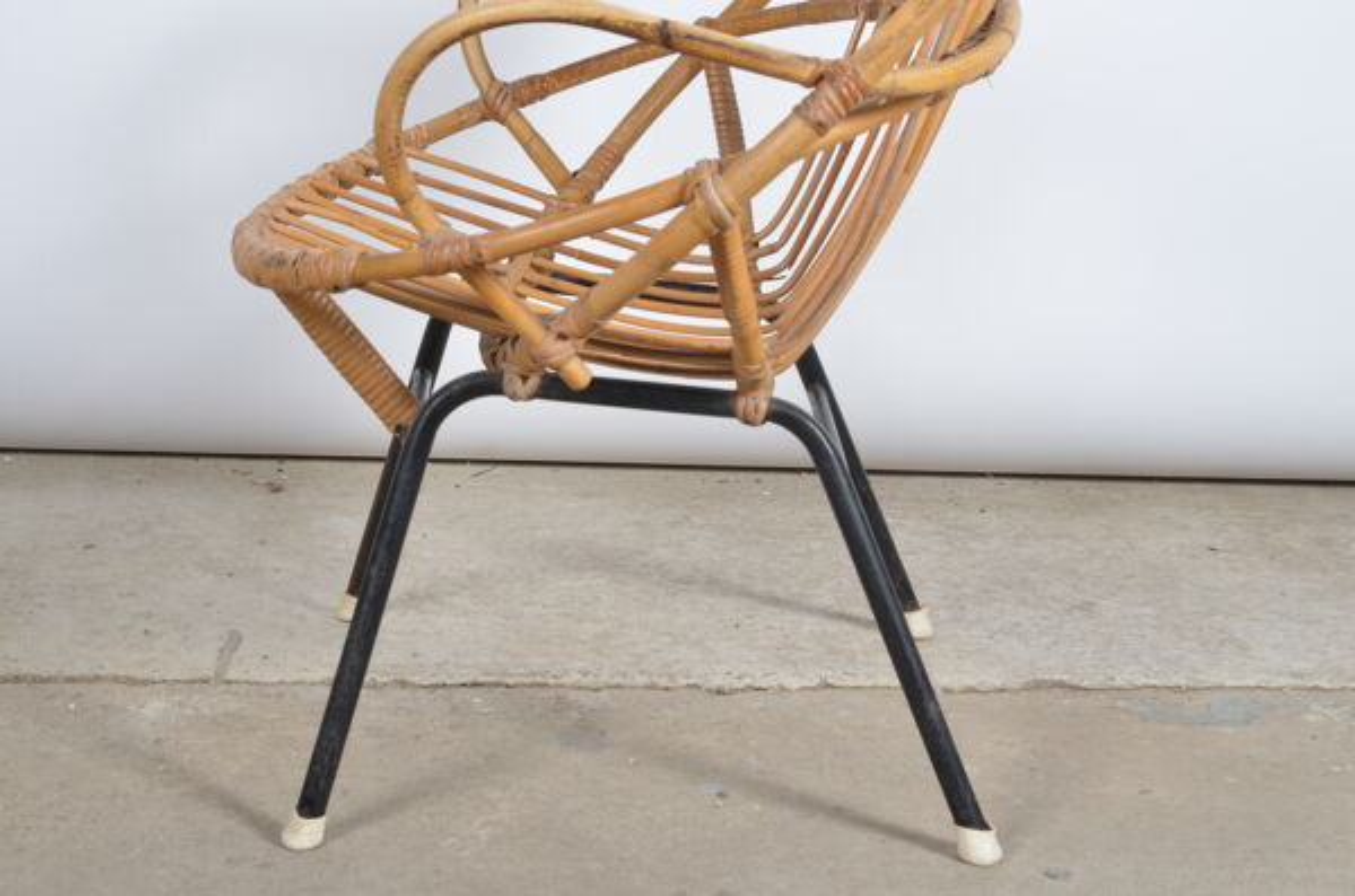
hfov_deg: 27.1
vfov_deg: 18.1
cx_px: 678
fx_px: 2816
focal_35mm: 75
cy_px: 448
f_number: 11
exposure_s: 1/125
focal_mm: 50
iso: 100
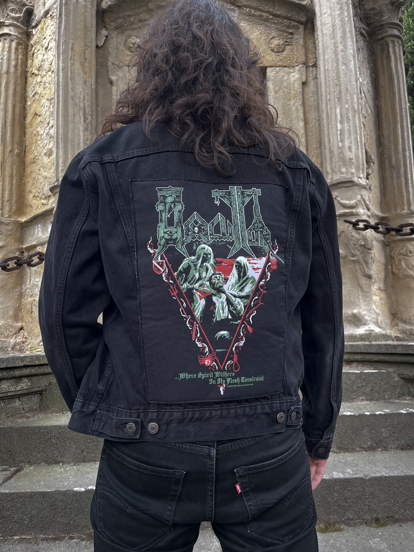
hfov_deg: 53.1
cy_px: 276
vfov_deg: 67.3
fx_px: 415
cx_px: 207
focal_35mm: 26
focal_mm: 5.1
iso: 64
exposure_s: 1/122
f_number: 1.6
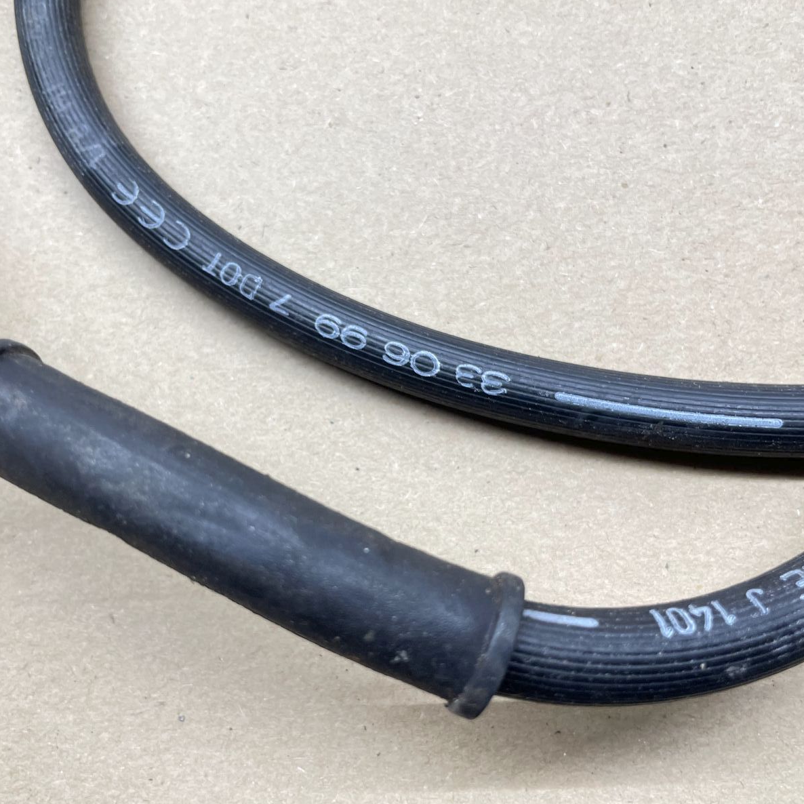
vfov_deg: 52.5
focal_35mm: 31
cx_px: 367
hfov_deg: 52.5
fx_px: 815
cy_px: 403
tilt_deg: -80.0
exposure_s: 1/100
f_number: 1.6
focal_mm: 4.2
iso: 125
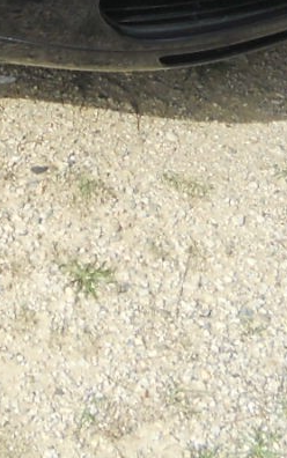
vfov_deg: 12.6
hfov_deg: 8.6
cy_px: -412
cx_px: -197
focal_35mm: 148
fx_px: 1849
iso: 80
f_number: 3.2
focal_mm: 4.9
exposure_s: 1/640
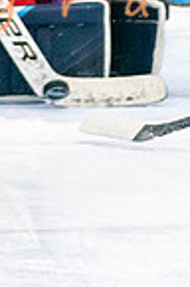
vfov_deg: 2.9
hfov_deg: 1.9
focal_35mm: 714
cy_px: -37
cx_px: -77
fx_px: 5679
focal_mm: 111
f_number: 2.8
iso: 3200
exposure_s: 1/1000
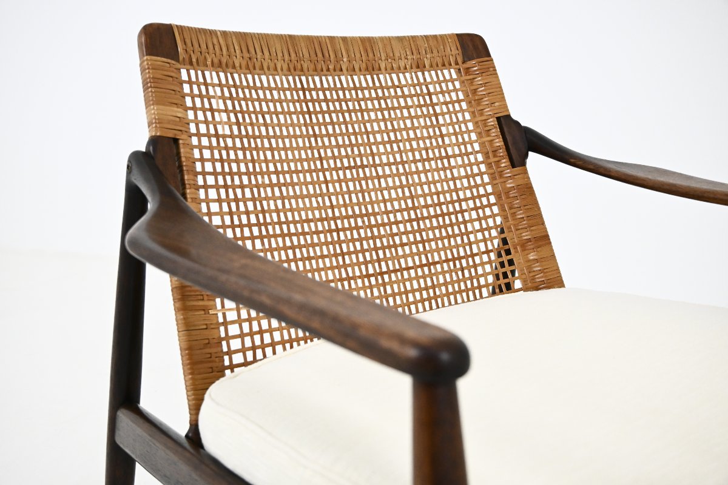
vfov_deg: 35.5
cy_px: 242
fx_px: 758
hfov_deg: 51.3
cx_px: 364
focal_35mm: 38
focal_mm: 25
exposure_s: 1/125
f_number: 3.8
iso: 1400
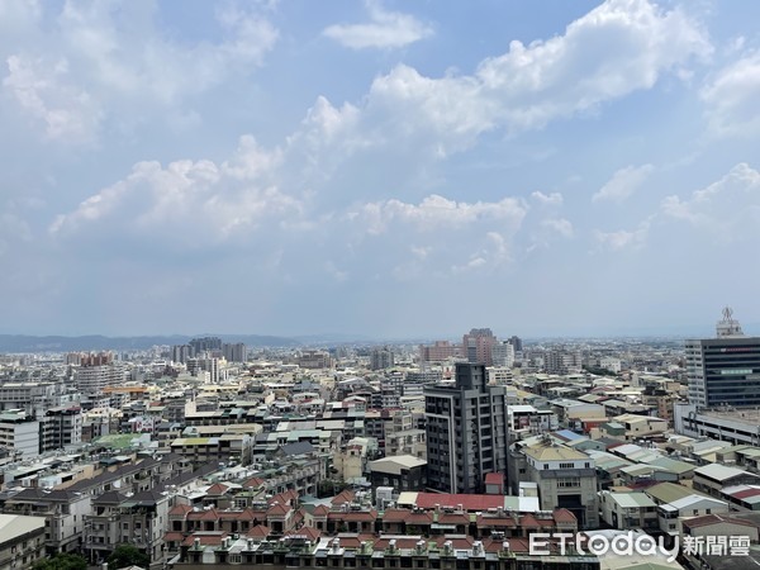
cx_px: 380
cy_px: 285
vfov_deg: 53.1
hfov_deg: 67.3
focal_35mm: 26
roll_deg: +2.0
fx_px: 571
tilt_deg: +4.2
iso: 32
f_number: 1.6
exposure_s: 1/8547
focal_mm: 5.1
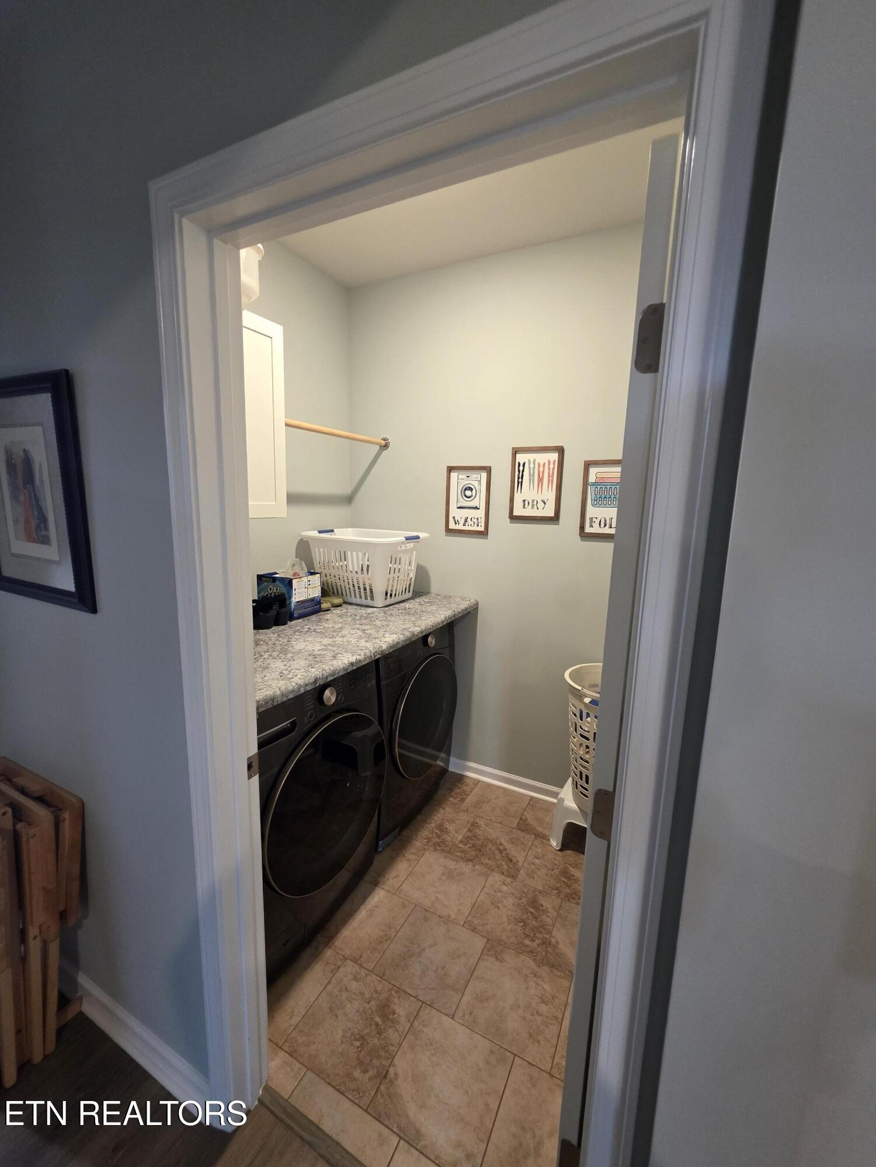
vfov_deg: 106.2
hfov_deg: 89.9
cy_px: 584
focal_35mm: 13
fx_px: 439
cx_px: 438
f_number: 1.9
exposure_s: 1/60
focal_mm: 2.2
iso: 400
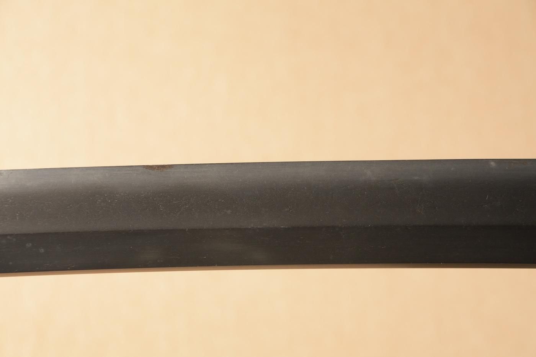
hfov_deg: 13.1
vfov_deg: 8.7
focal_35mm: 158
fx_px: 2343
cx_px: 268
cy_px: 178
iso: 400
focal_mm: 105
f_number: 11
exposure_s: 1/1.6
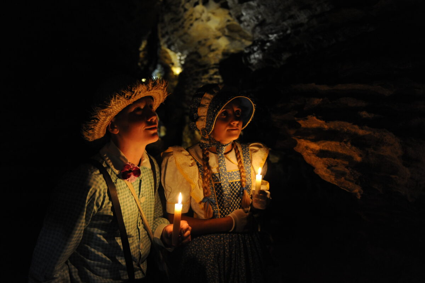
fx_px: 342
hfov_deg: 63.7
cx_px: 212
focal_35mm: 29
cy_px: 142
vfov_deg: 44.9
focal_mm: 29
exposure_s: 1/50
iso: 3200
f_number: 2.8
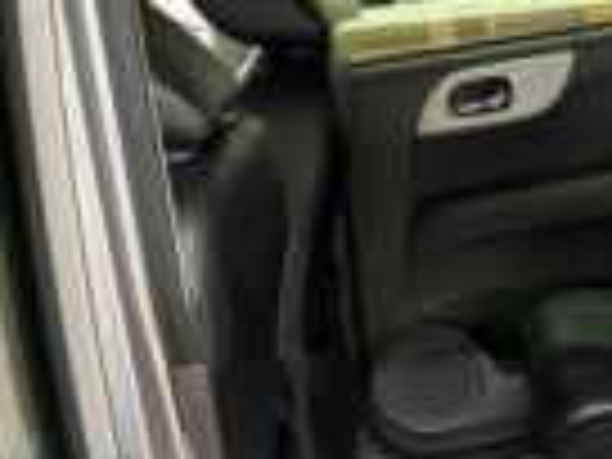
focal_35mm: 67
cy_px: 340
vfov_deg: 21.8
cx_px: 706
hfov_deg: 26.3
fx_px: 1185
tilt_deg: -23.3
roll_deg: +6.1
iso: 400
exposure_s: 1/33
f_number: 1.6
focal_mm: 5.96
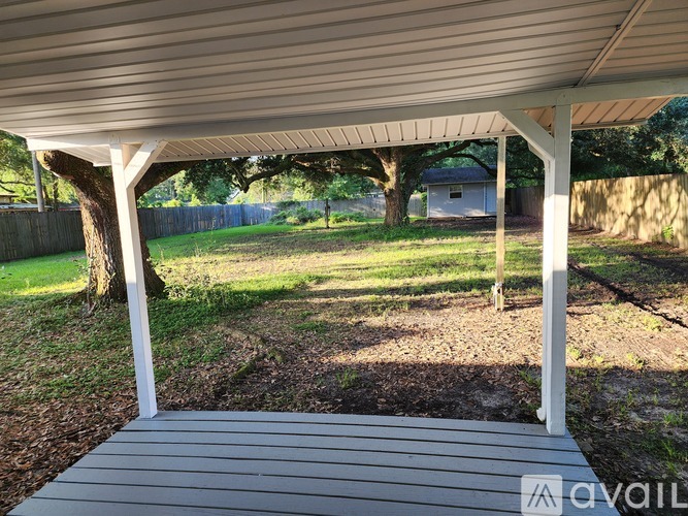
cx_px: 344
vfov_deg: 58.9
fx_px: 457
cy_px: 258
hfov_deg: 73.9
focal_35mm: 23
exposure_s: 1/180
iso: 80
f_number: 1.8
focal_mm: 6.4
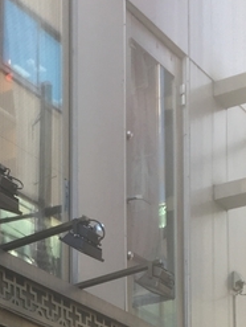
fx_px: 1134
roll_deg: +0.9
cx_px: 90
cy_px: 555
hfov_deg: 12.4
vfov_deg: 14.7
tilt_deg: +3.2
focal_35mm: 120
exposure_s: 1/120
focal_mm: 4.15
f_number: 2.2
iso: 32
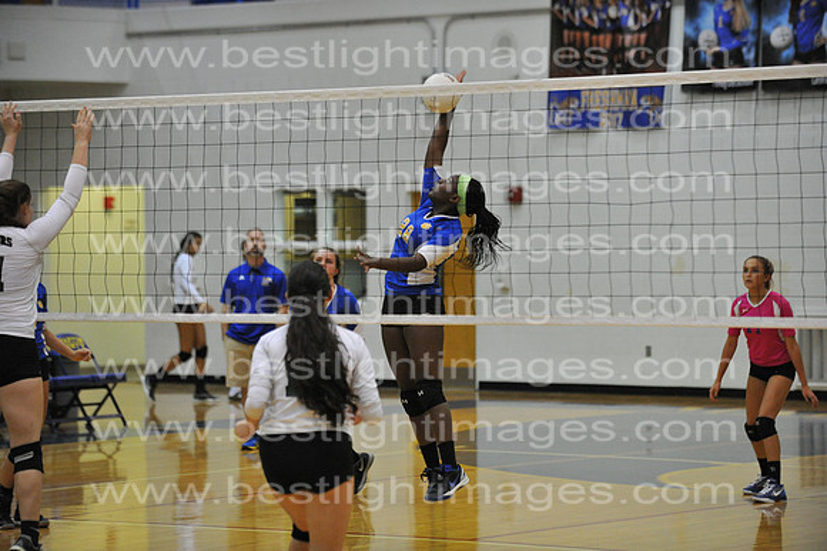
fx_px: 3214
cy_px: 276
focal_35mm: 140
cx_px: 414
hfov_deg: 14.7
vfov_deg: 9.8
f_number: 3.2
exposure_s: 1/800
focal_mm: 140
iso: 8000
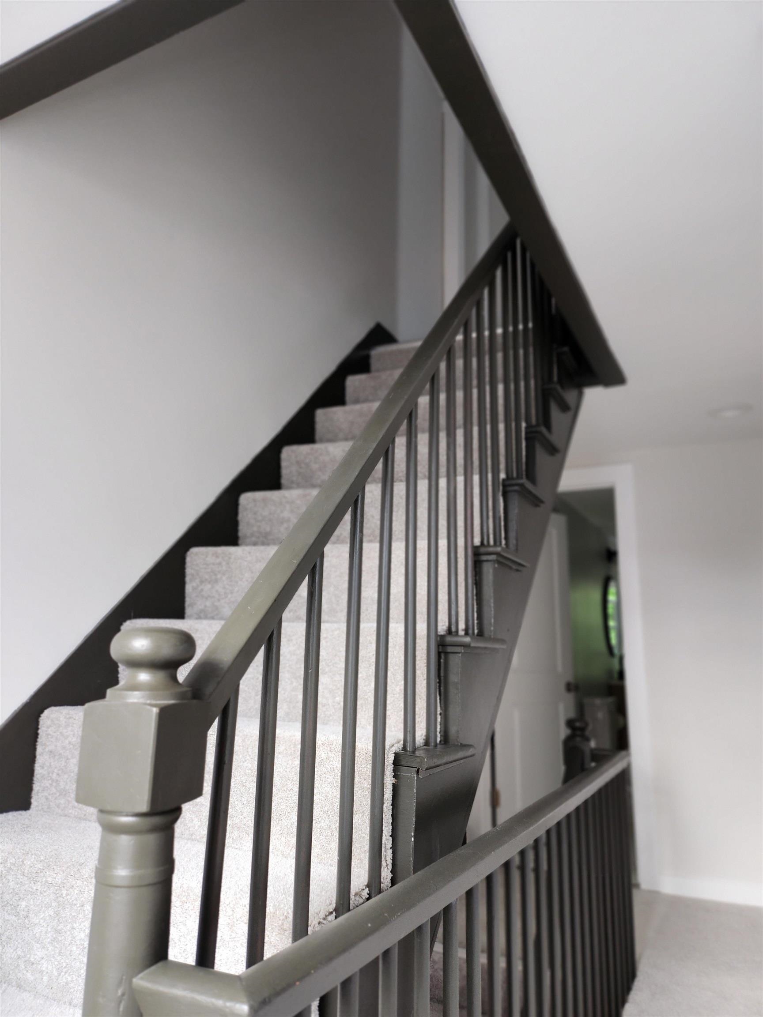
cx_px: 382
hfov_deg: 56.8
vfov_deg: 71.6
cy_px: 508
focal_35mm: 24
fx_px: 705
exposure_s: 1/120
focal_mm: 5
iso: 250
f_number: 1.8
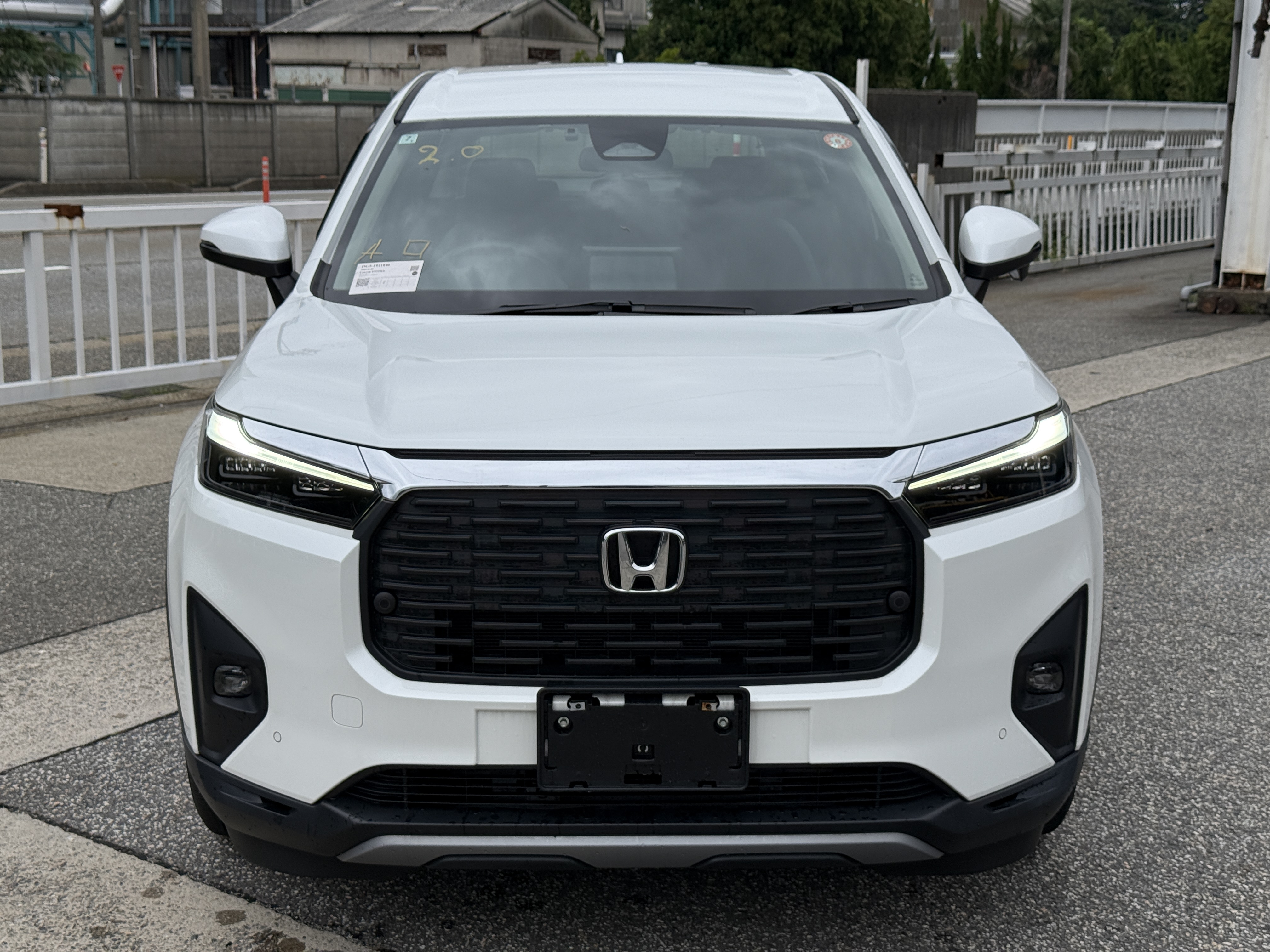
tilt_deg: -11.3
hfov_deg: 39.7
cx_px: 635
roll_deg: -0.7
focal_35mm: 48
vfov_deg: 30.3
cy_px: 476
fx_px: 1761
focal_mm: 6.76
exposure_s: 1/1185
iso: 64
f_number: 1.78
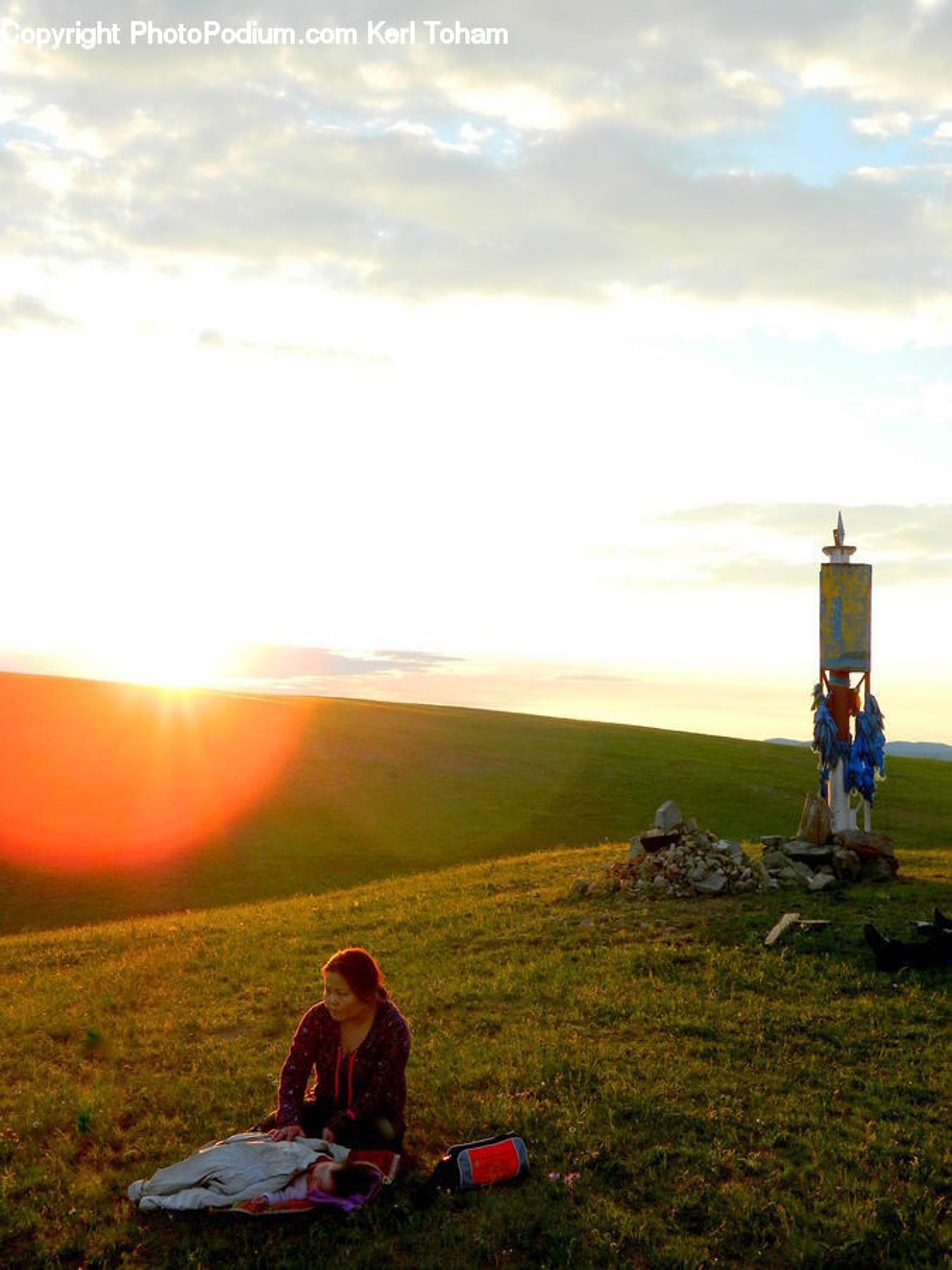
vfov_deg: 40.4
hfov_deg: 30.9
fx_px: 1723
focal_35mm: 47
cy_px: 635
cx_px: 476
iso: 80
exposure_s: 1/200
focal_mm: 8.4
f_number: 3.6
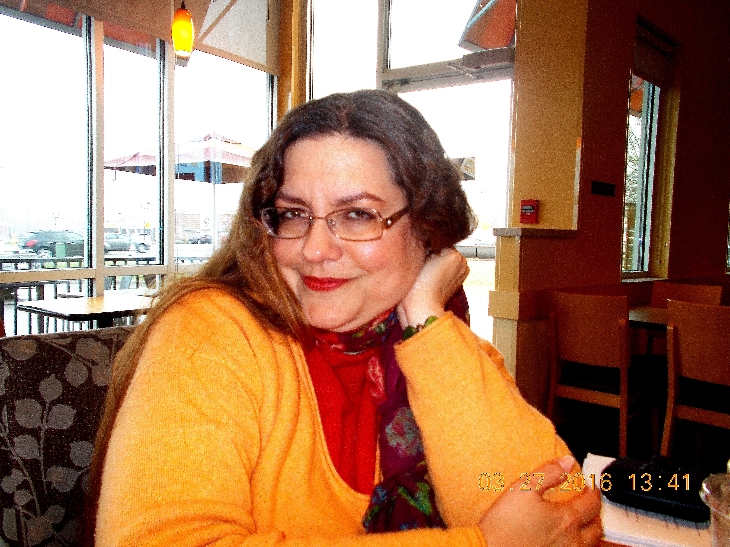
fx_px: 633
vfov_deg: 46.8
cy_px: 274
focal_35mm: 30
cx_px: 365
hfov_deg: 60.0
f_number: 3.4
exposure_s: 1/25
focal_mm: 5.3
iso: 100
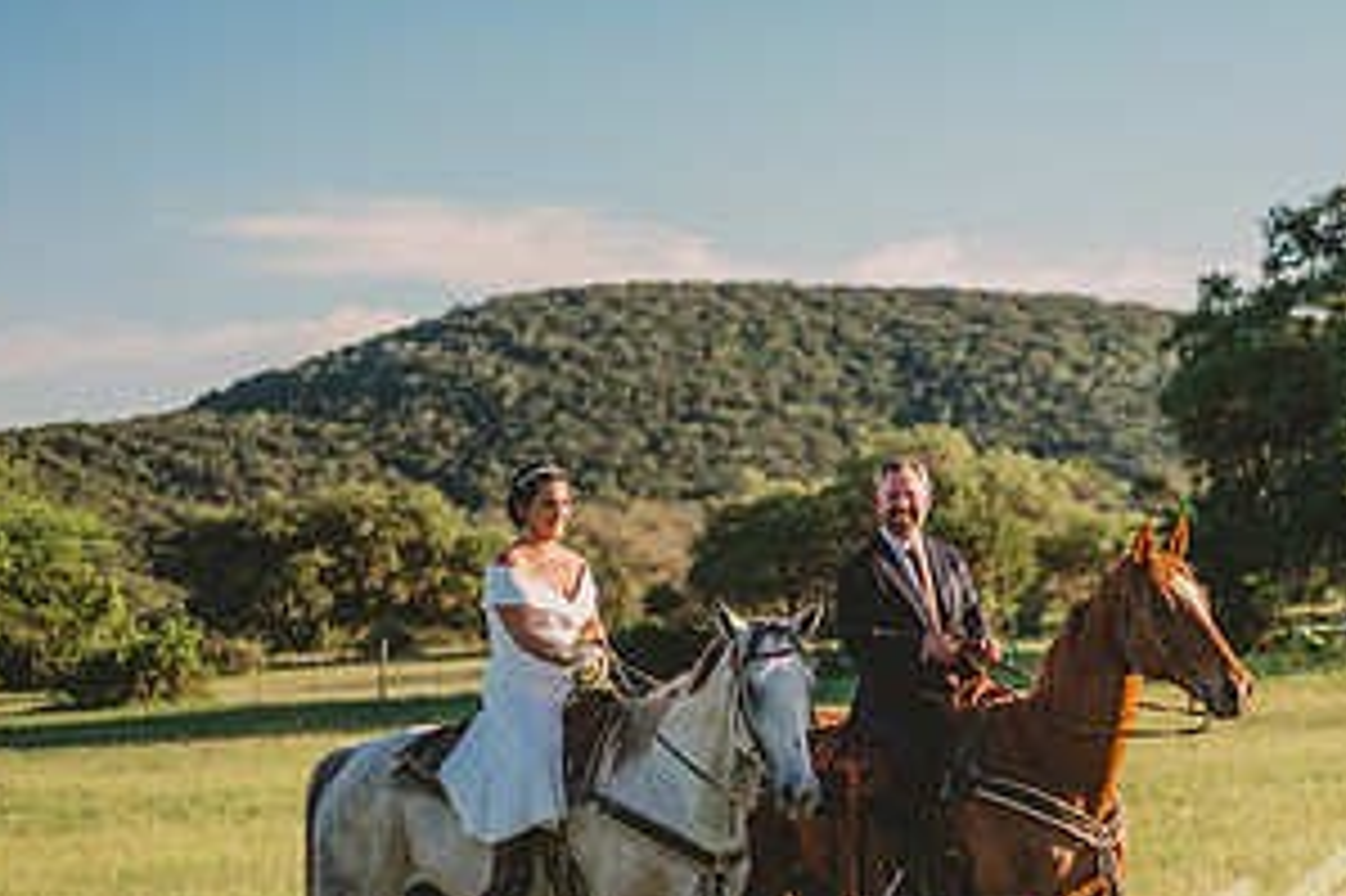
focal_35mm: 97
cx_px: 1170
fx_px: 3625
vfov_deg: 14.1
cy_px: 572
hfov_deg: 20.7
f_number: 2
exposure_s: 1/2500
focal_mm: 50
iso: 80
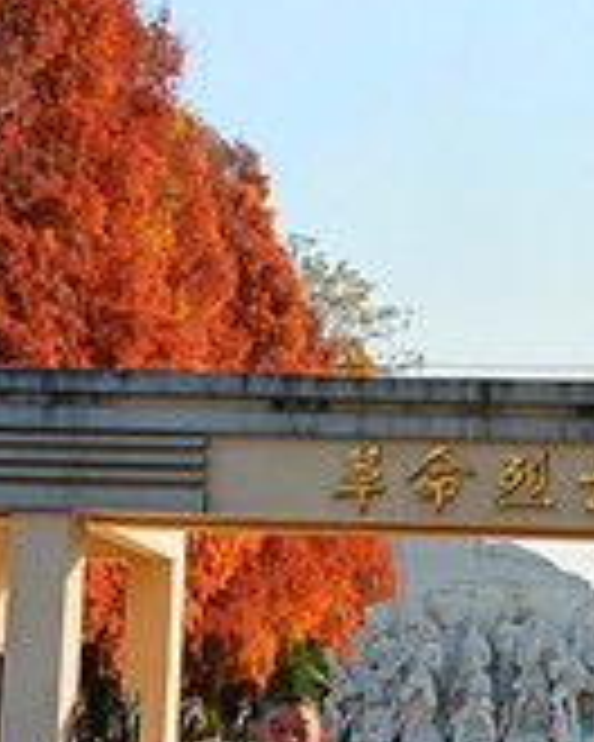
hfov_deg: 21.4
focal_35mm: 71
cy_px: 600
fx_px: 1560
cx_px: 436
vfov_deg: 26.2
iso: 100
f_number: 1.75
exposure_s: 1/285
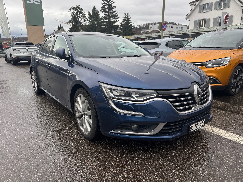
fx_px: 168
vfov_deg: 56.8
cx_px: 122
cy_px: 91
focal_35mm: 24
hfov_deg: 71.6
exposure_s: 1/181
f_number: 1.78
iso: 64
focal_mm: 6.76
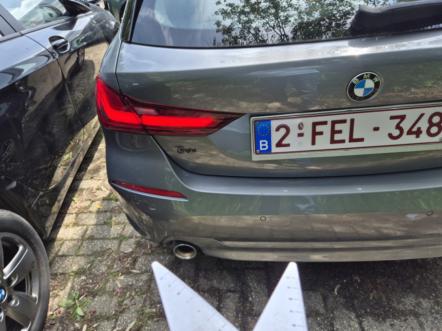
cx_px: 221
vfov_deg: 58.9
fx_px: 294
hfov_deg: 73.9
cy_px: 166
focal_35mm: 23
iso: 25
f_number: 1.8
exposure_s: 1/402
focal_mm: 5.4
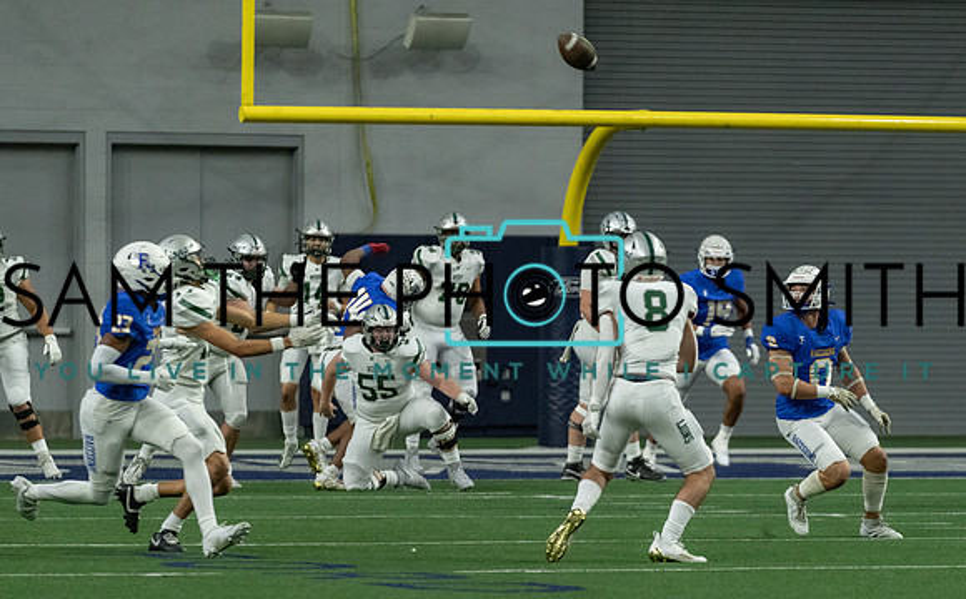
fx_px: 8121
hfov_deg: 6.8
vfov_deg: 4.2
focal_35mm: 309
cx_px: 683
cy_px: 456
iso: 4000
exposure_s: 1/1250
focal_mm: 200
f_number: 2.8
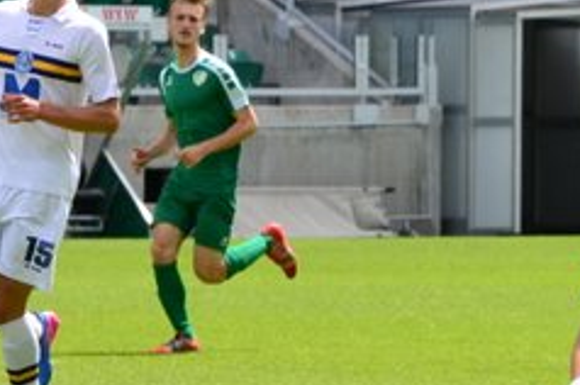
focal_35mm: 624
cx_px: 1041
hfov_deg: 3.3
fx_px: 10040
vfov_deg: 2.2
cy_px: 231
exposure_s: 1/1000
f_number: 8
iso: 500
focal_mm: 110
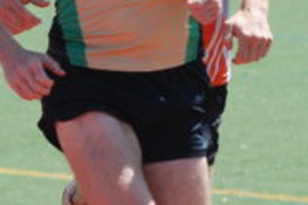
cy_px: 59
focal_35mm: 1322
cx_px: 142
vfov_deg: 1.0
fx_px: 11310
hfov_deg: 1.6
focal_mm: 160
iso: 400
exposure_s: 1/1250
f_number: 5.3
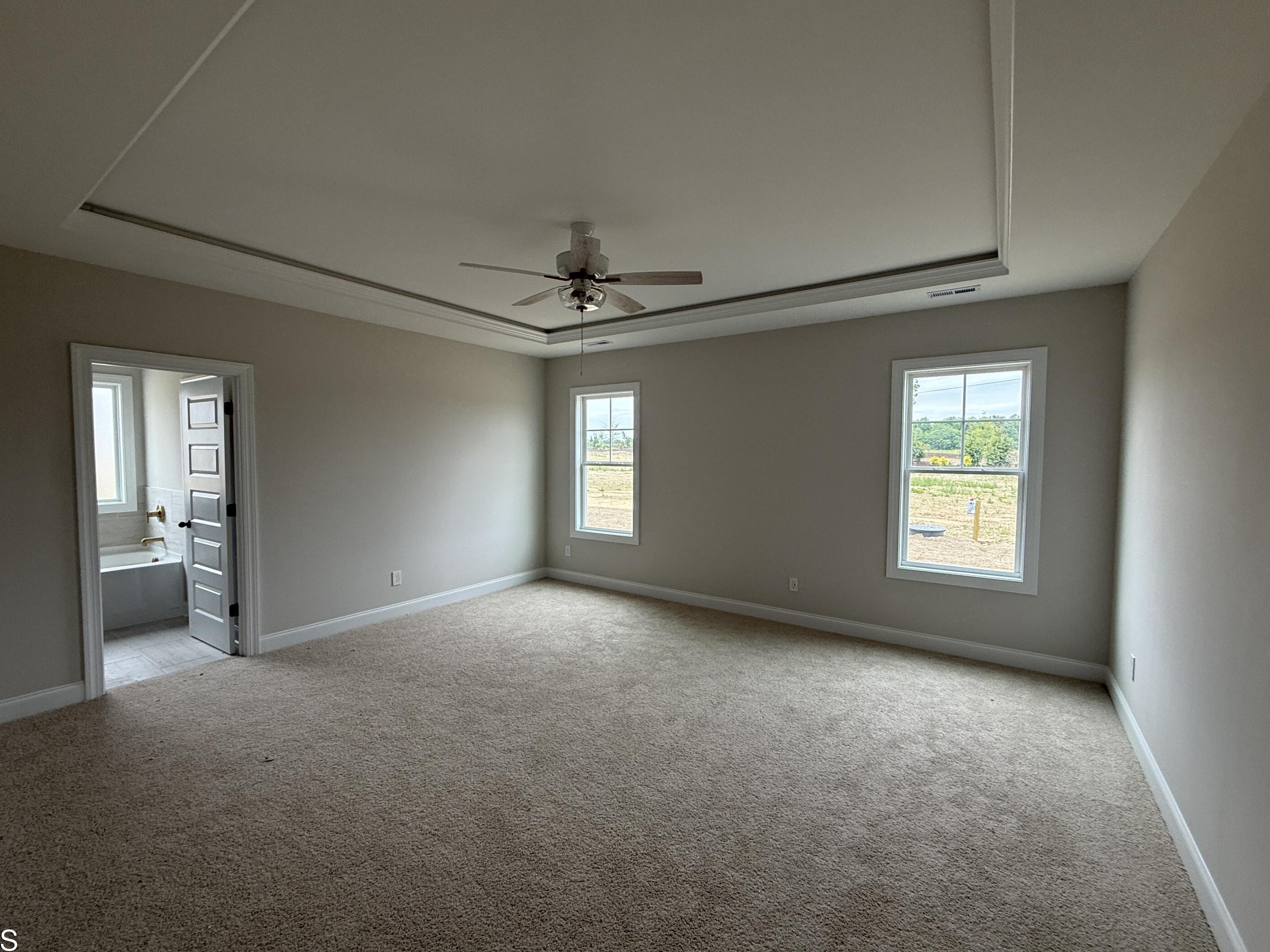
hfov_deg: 98.1
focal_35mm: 15
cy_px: 477
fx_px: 550
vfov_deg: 81.7
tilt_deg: -1.8
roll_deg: -0.4
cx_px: 617
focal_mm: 2.22
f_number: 2.2
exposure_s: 1/99
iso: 80
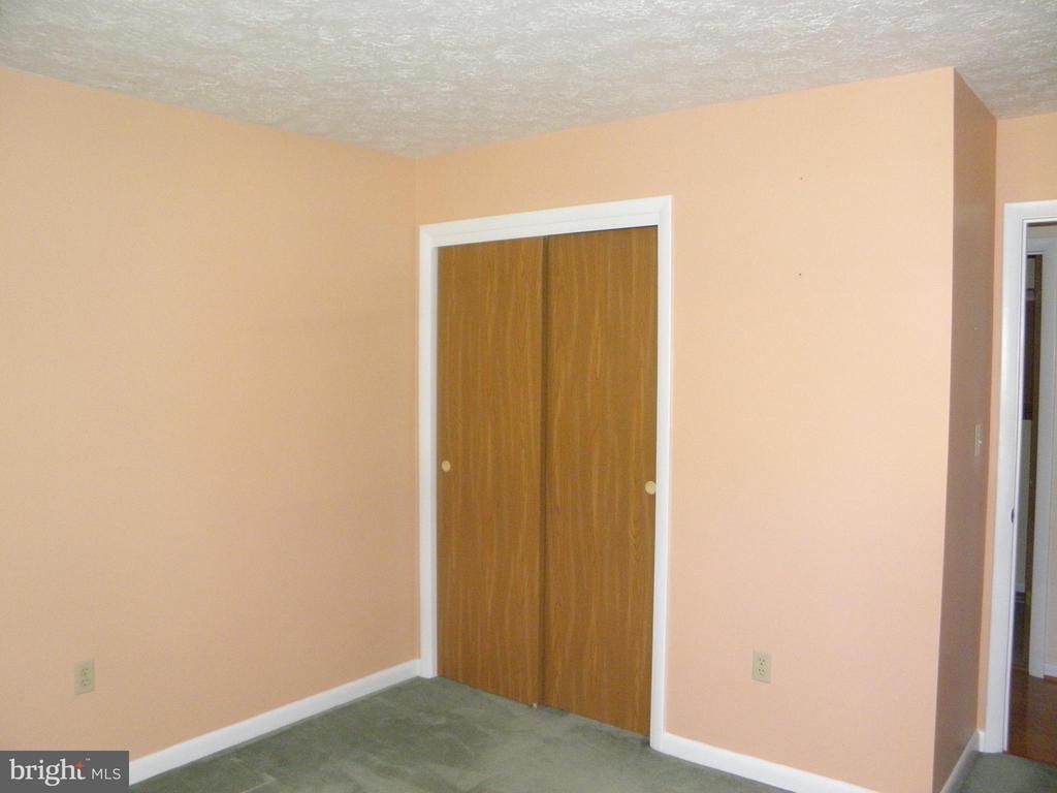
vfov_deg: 49.7
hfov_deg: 63.4
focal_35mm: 28
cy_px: 396
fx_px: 855
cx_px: 528
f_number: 3.5
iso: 400
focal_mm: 5
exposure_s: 1/30
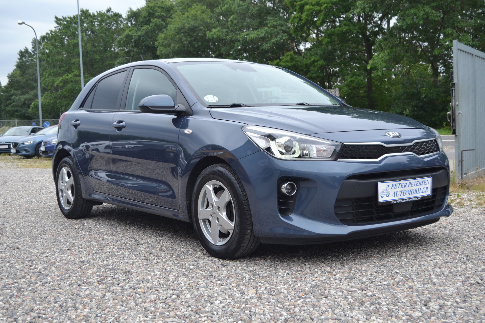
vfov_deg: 29.9
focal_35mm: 45
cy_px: 162
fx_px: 606
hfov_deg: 43.6
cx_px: 242
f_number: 5.6
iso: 100
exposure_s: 1/125
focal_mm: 30
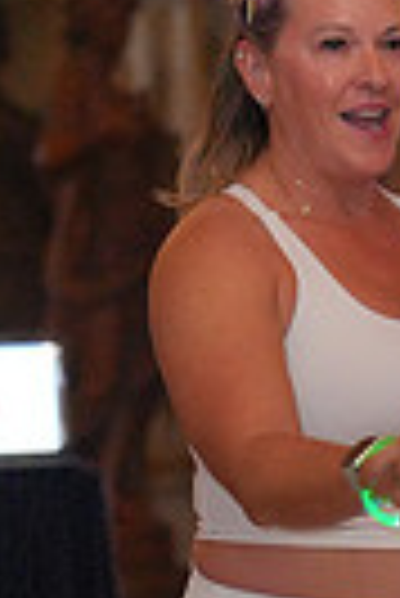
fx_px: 7945
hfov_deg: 2.9
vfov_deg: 4.3
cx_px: 393
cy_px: 872
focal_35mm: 478
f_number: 3.5
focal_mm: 110
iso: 8000
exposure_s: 1/250
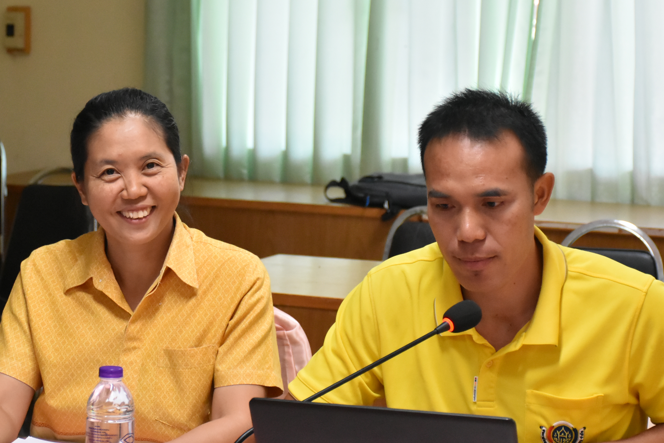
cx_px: 258
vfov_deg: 11.2
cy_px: 211
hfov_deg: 16.8
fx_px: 2251
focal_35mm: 122
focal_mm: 60
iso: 3200
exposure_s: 1/125
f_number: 5
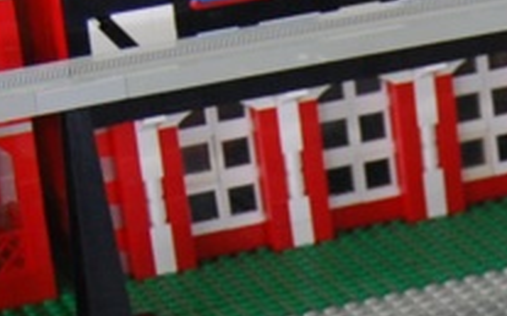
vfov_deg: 5.7
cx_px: 710
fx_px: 3134
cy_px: 500
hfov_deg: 9.1
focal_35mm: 227
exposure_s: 1/15
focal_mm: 30
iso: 400
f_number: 4.5
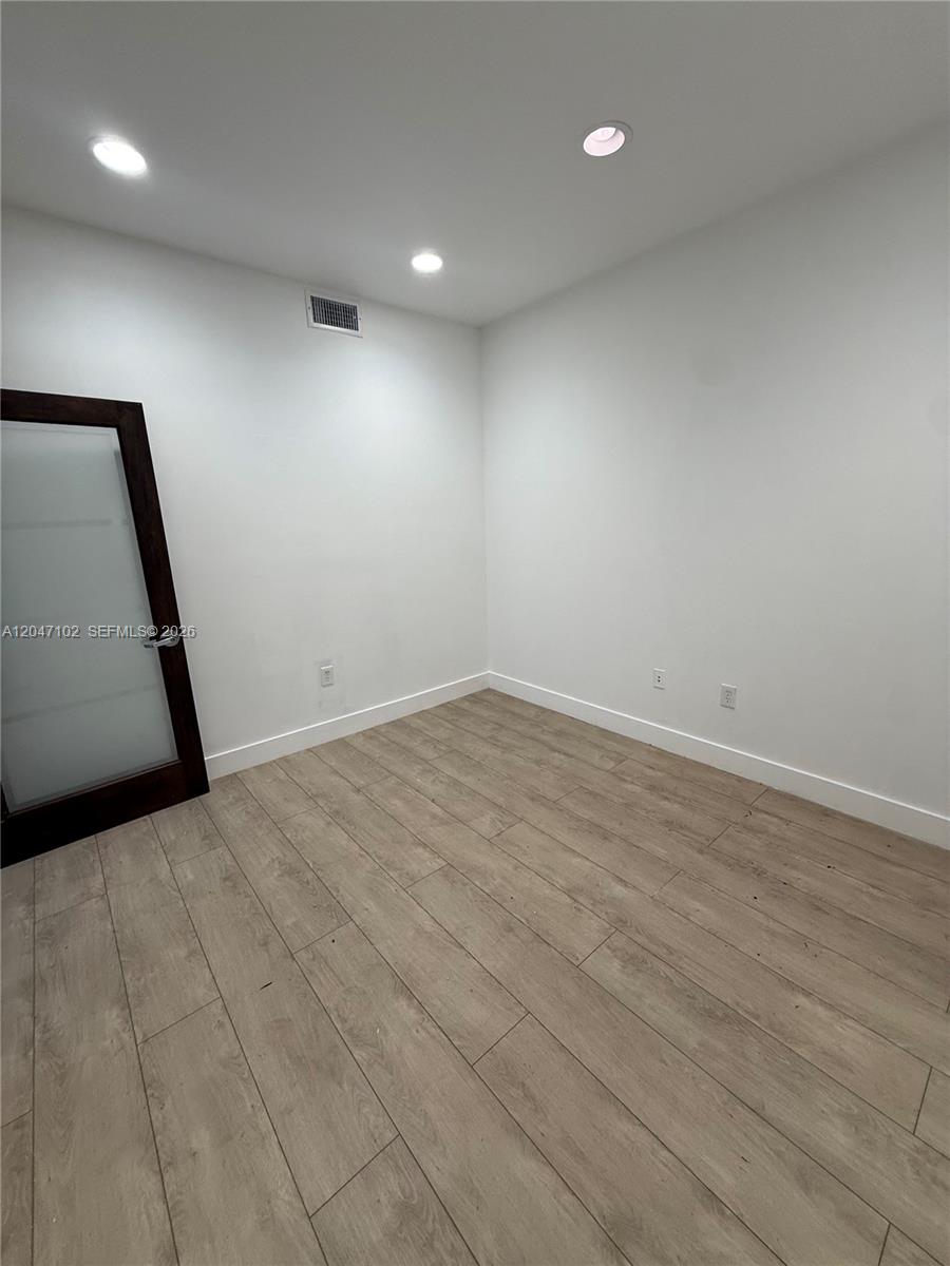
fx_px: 512
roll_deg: +1.4
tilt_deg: -13.3
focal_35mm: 14
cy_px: 633
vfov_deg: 102.1
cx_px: 475
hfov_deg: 85.7
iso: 125
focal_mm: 2.22
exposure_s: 1/120
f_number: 2.2
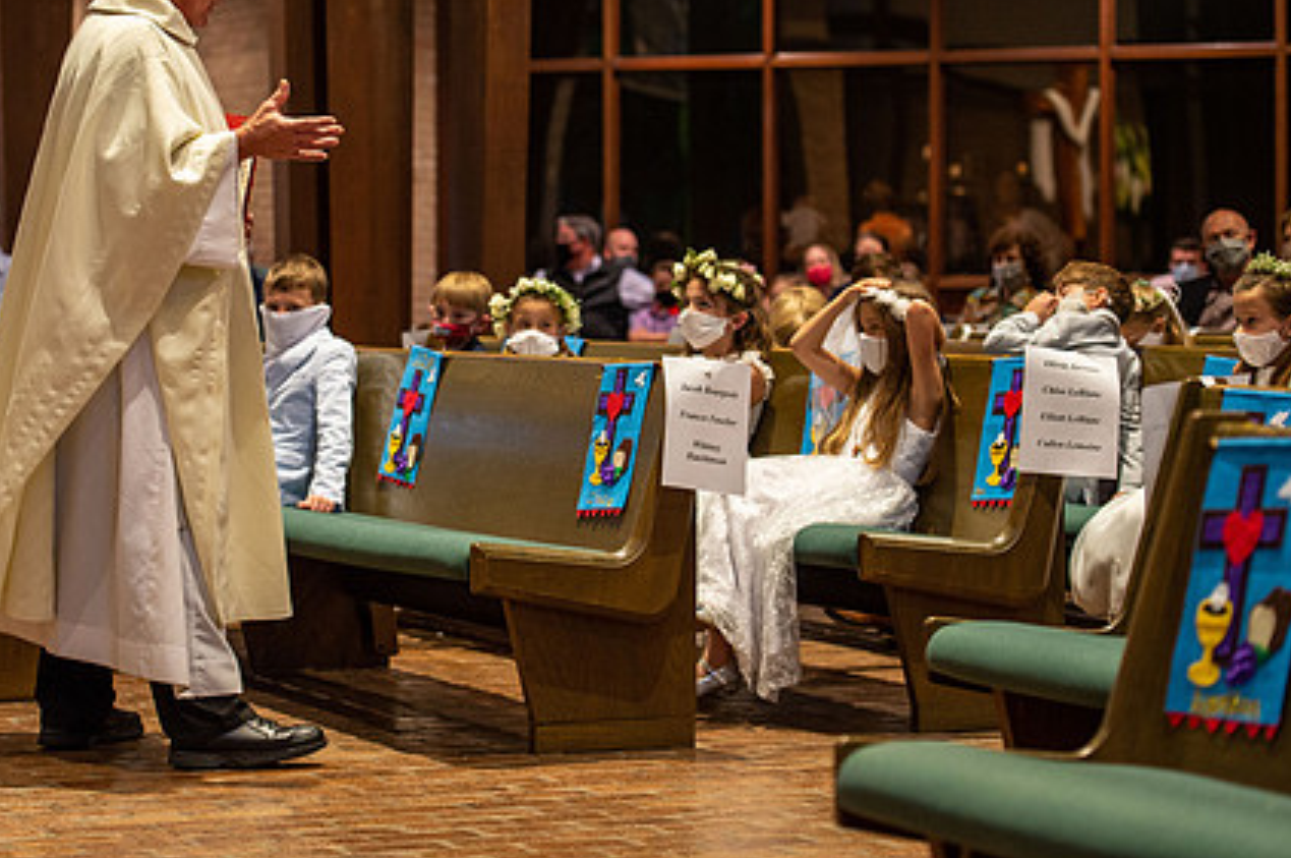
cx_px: 458
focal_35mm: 107
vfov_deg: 12.8
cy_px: 296
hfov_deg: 19.1
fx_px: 3833
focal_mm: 78
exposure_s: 1/100
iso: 1600
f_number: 2.8
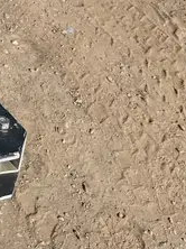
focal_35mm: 86
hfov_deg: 15.4
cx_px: -118
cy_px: -93
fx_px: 617
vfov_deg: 20.4
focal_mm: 5.1
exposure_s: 1/4149
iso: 50
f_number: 1.6
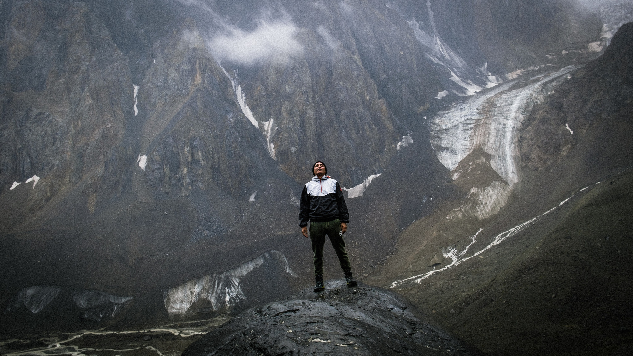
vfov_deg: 33.6
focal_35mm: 35
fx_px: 589
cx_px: 304
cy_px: 163
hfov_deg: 56.4
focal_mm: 18
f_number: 6.4
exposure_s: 1/180
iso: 160
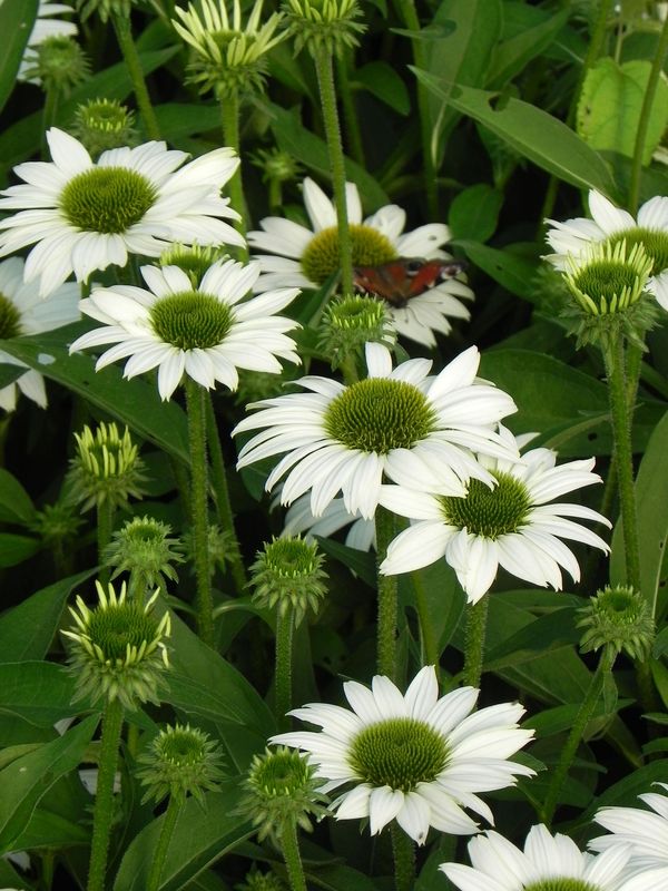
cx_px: 334
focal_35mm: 184
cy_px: 446
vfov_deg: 10.7
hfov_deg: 8.1
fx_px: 4734
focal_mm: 32.7
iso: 160
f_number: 5
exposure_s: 1/640
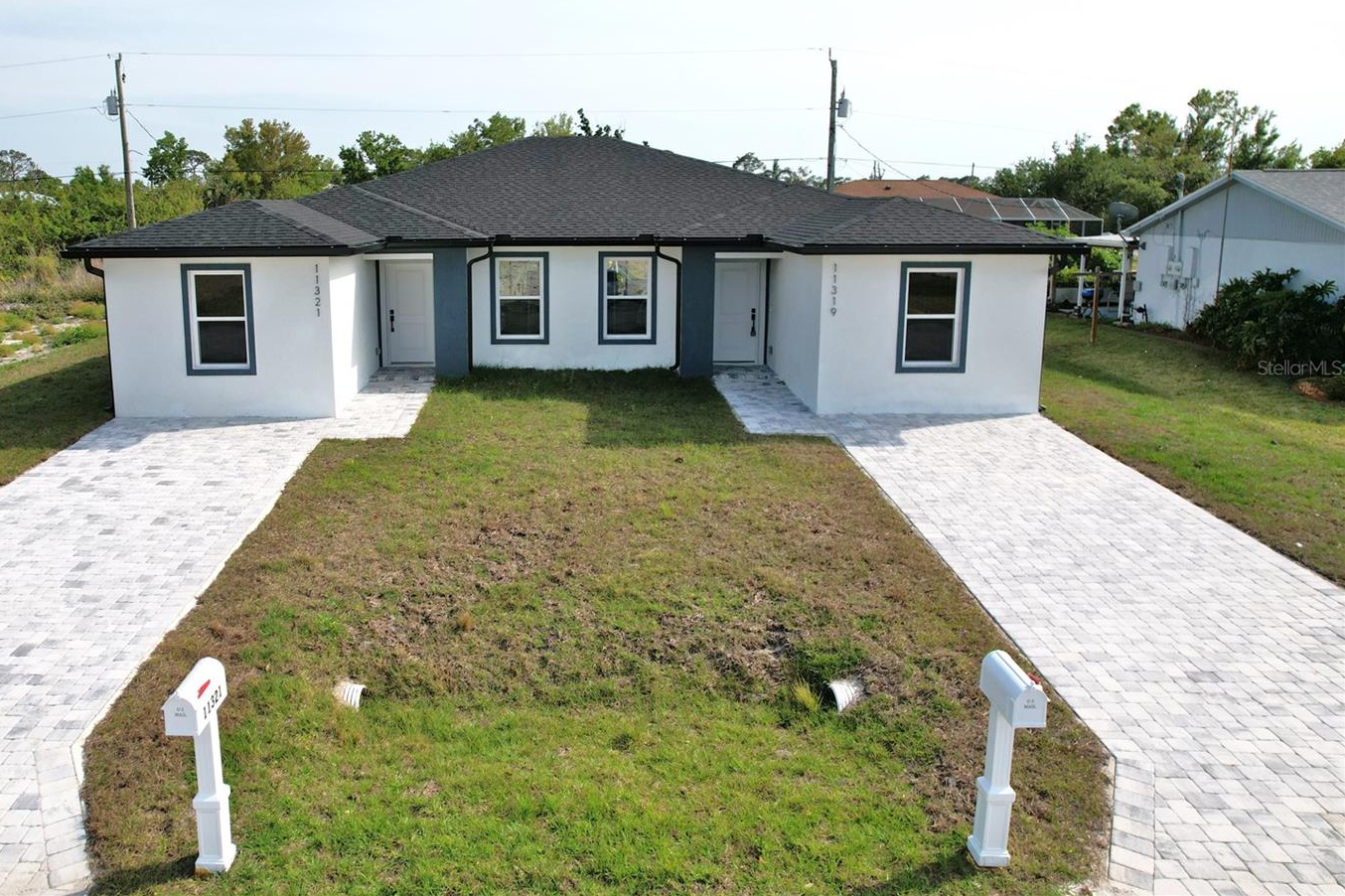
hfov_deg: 68.8
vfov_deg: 49.3
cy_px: 368
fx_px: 971
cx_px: 551
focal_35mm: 26
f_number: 2.8
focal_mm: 8.38
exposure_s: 1/3000
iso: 100
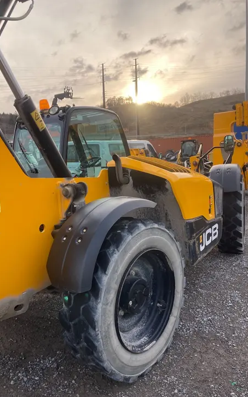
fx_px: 324
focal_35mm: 30
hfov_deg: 41.7
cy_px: 200
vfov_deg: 62.9
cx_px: 103
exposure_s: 1/296
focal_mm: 3.99
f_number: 1.8
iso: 20
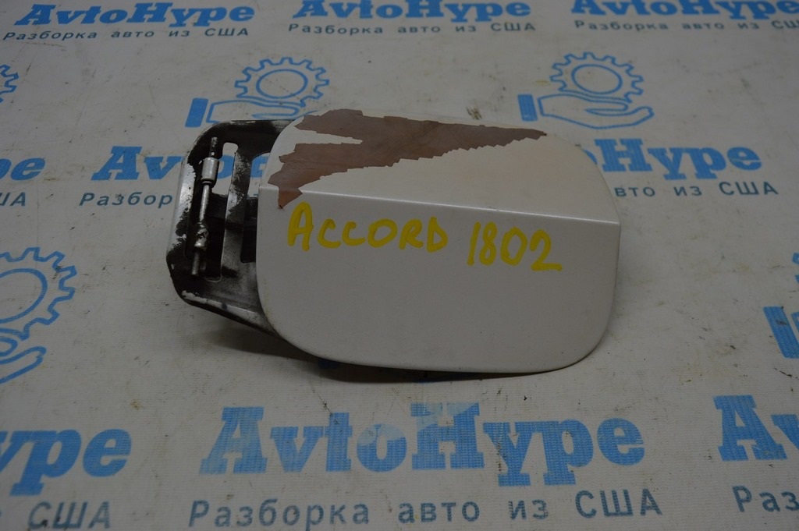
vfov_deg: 43.5
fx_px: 665
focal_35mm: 30
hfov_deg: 62.0
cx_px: 400
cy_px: 266
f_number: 5.6
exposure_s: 1/60
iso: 180
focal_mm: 20
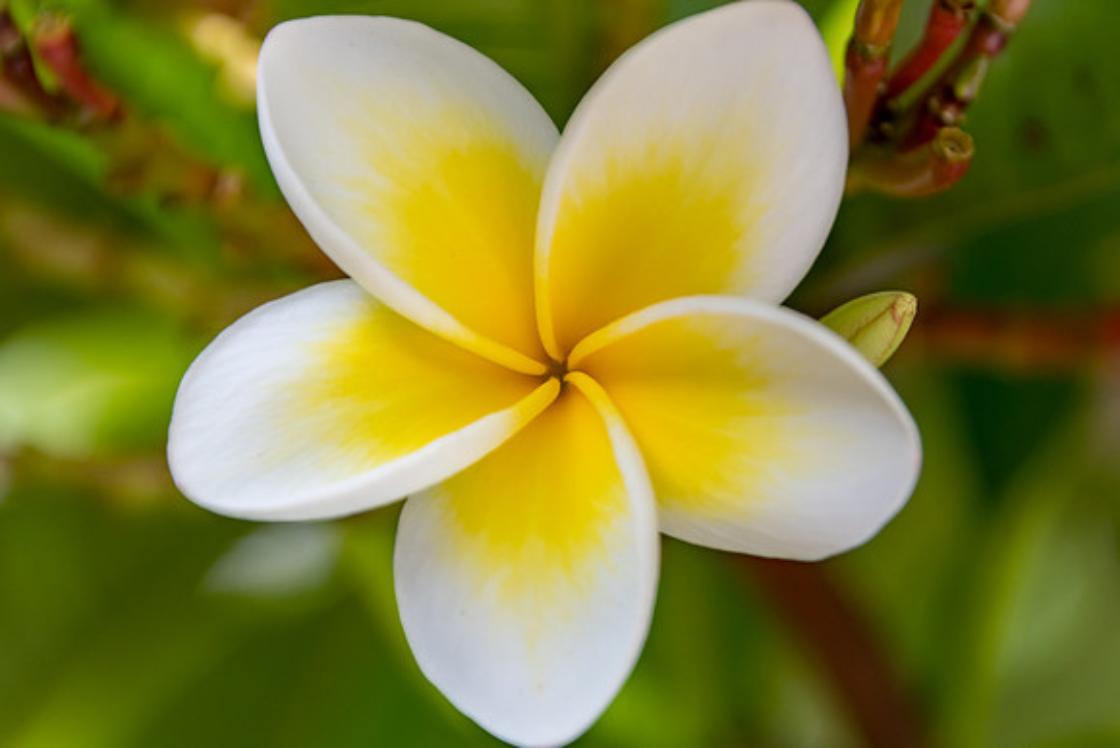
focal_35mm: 249
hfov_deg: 8.3
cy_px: 347
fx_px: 7763
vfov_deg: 5.5
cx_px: 564
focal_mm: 155
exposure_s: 1/1250
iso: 400
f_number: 5.6
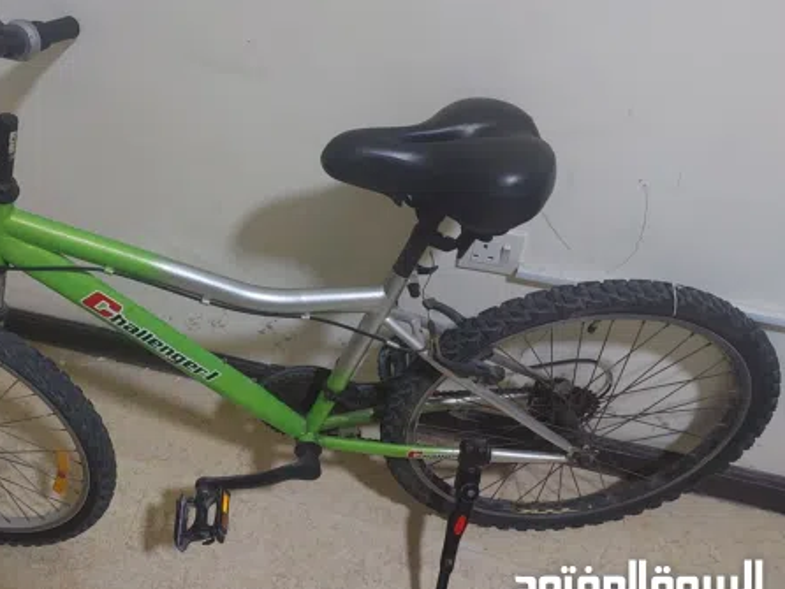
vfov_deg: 43.0
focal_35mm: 33
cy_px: 306
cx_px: 243
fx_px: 749
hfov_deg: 53.9
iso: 400
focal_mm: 5.06
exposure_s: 1/33.3
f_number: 1.8
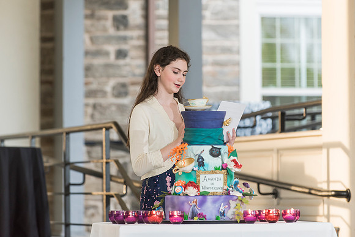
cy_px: 115
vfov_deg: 6.3
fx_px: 2141
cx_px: 179
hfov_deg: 9.5
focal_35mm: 217
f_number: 4
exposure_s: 1/160
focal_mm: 200
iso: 1000
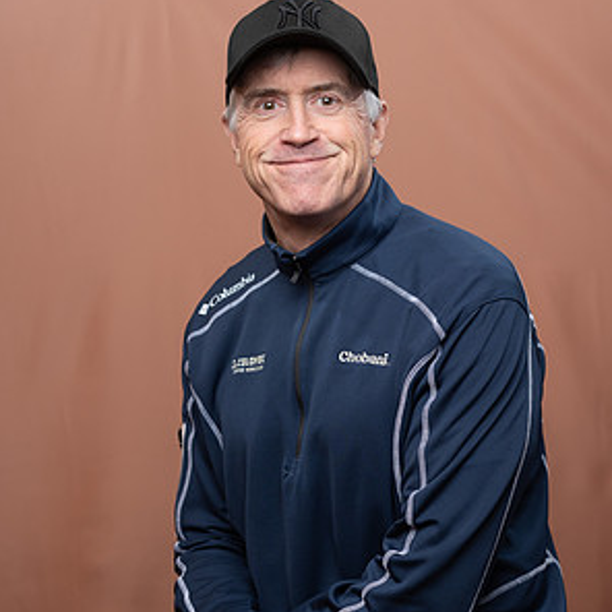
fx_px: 1760
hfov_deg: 19.7
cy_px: 370
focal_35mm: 88
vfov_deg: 19.7
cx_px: 308
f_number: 4
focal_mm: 68
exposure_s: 1/160
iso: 320
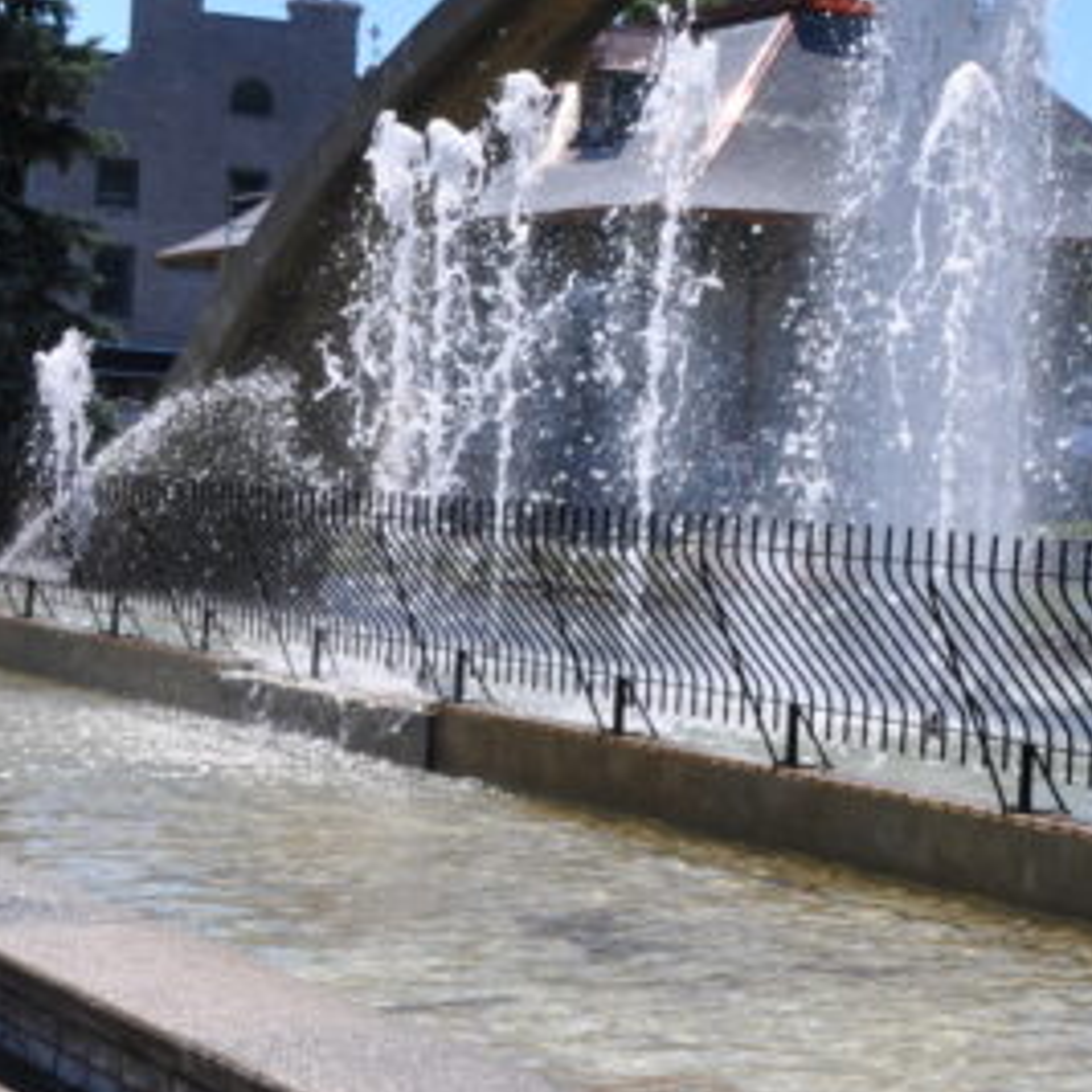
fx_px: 3676
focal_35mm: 103
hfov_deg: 16.3
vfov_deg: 16.9
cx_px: 1276
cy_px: 434
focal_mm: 24
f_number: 10
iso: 250
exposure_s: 1/400
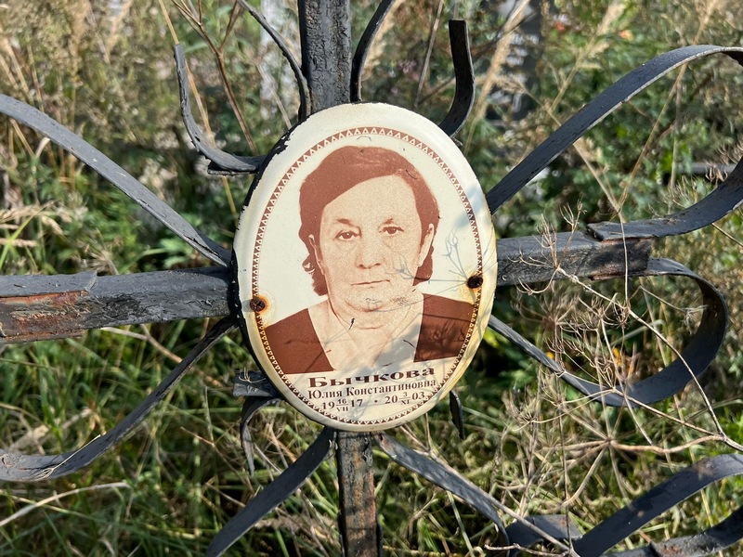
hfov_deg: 67.3
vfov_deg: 53.1
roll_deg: -4.1
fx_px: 558
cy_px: 278
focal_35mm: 26
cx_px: 372
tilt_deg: -26.2
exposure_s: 1/3968
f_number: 1.5
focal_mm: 5.7
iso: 50
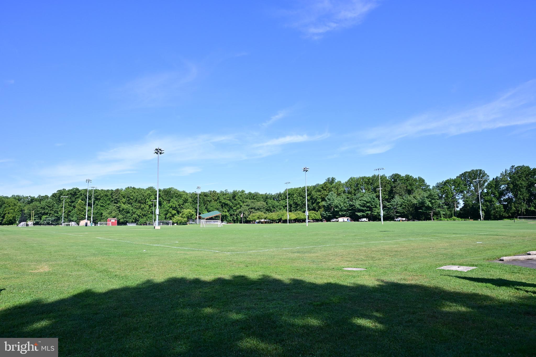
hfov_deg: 77.3
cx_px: 268
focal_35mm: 22
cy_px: 178
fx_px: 335
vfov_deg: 56.1
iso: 400
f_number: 8
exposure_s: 1/800
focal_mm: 22.5
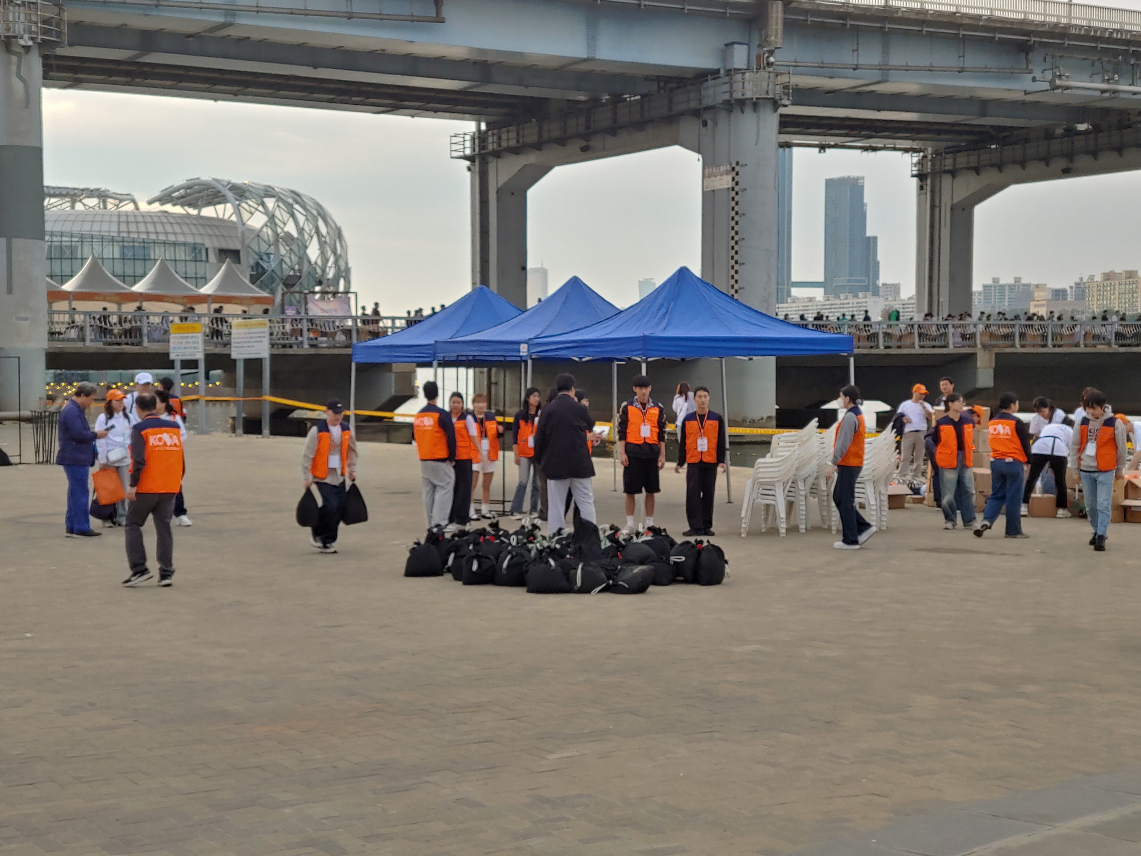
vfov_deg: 26.6
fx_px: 1813
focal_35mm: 55
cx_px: 570
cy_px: 428
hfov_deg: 34.9
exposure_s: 1/163
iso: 50
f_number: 2.4
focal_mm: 5.88
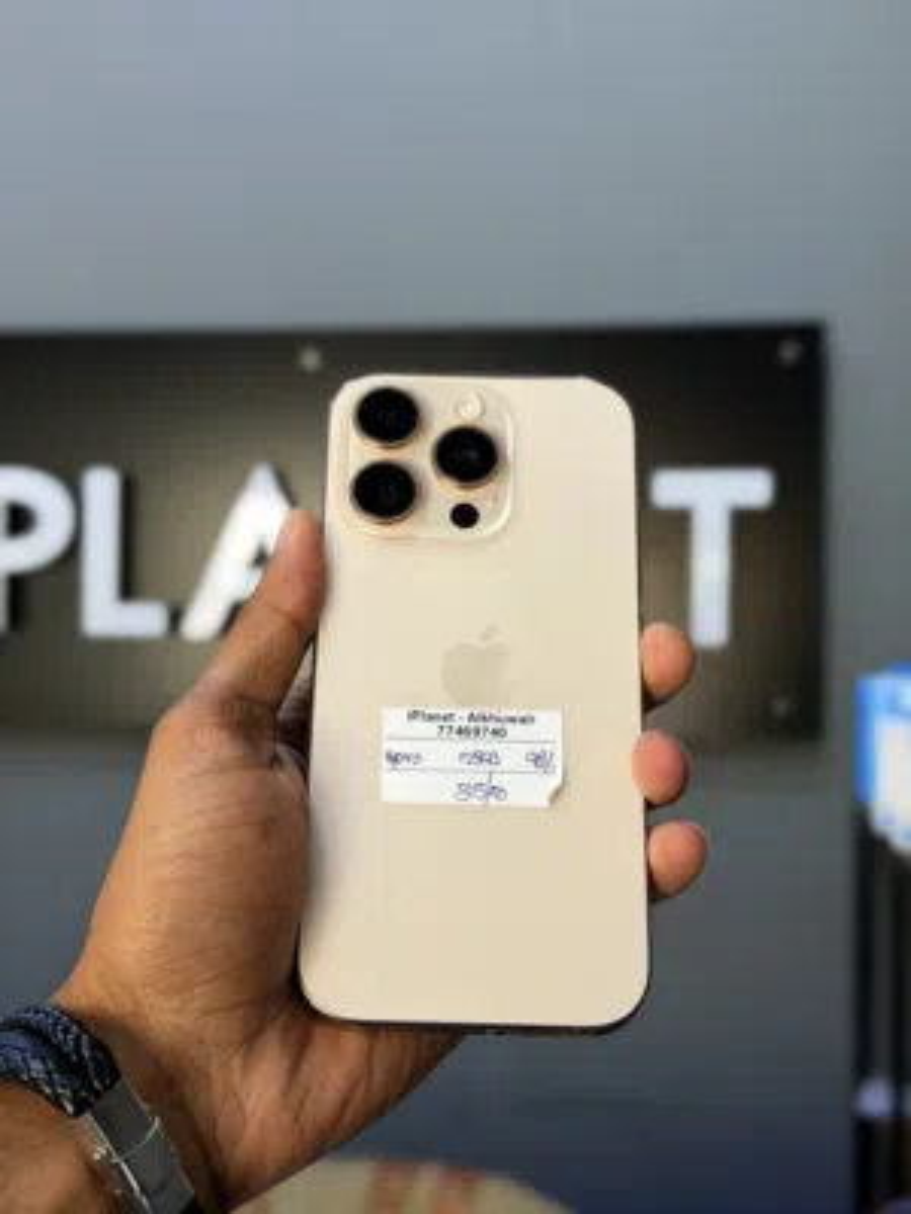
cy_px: 607
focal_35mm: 48
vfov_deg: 39.7
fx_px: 1684
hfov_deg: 30.3
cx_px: 456
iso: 64
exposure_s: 1/100
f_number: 1.78
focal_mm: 6.76
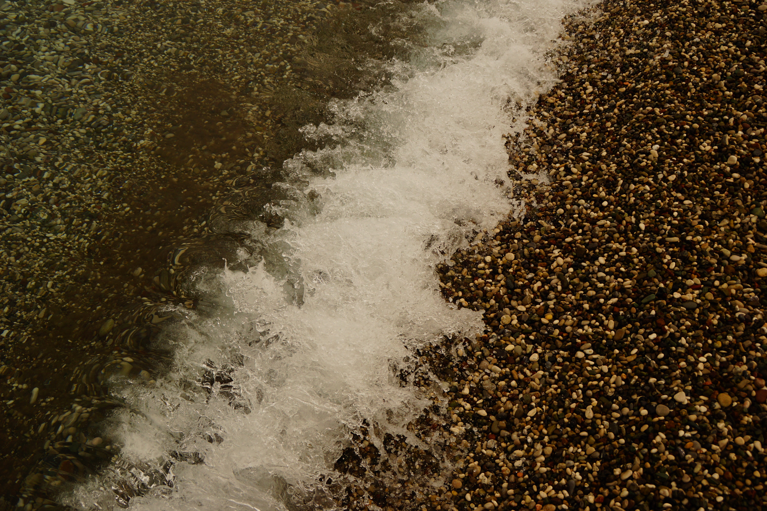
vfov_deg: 36.9
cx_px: 384
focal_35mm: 36
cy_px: 256
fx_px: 767
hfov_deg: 53.1
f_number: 5.6
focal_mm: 24
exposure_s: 1/1250
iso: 100
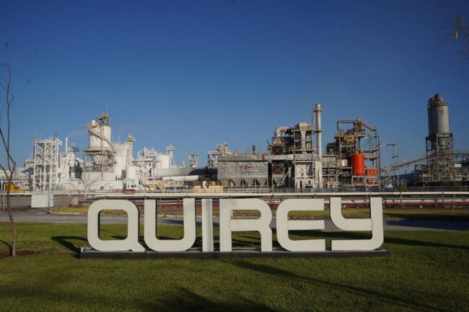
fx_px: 431
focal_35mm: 33
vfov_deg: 39.8
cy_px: 156
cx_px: 234
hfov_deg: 57.1
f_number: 9
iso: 160
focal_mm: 33.1
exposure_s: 1/640
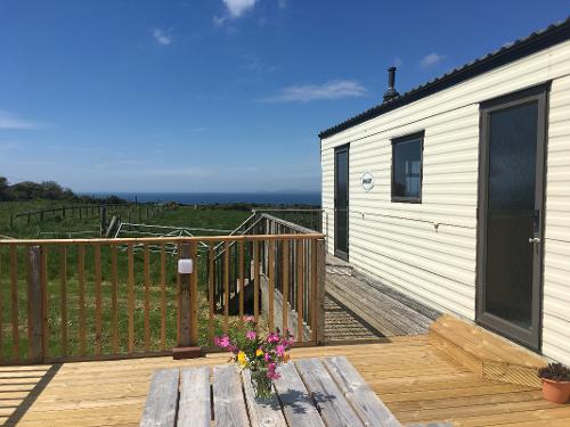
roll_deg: -0.2
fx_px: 478
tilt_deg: -3.4
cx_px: 285
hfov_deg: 61.7
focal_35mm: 29
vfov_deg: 48.2
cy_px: 214
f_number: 2.2
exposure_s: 1/3344
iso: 25
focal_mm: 4.15
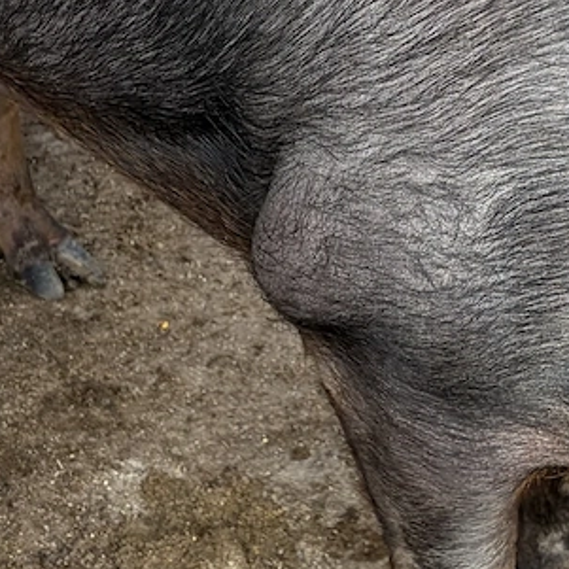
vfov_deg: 16.9
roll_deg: -1.8
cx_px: 452
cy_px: 110
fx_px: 1897
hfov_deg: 16.9
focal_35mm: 102
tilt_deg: -22.1
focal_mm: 5.96
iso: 32
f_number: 1.6
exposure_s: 1/122
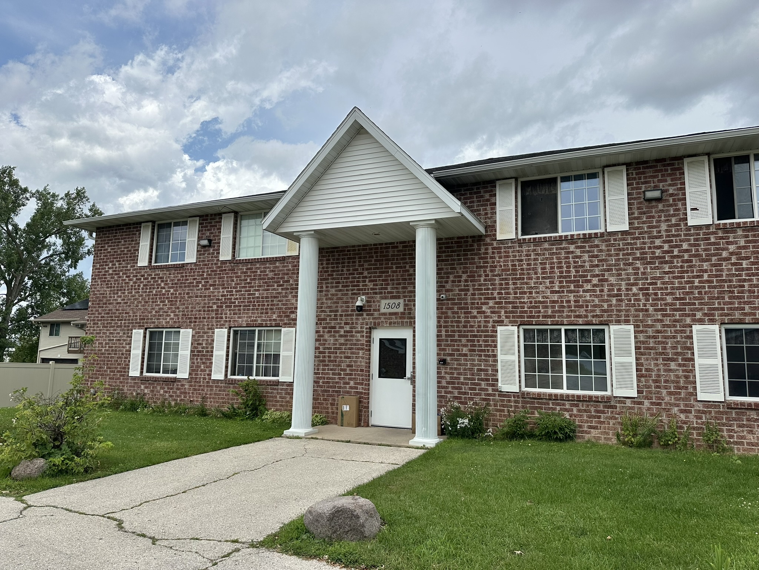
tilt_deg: +8.3
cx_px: 380
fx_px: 526
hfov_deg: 71.6
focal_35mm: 24
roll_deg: -1.3
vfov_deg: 56.8
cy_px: 285
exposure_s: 1/6211
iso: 80
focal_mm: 6.86
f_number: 1.78
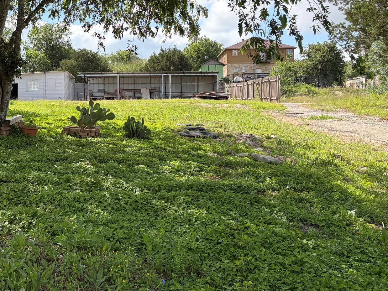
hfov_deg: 41.7
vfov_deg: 33.3
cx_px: 72
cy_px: 97
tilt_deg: +3.3
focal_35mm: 43
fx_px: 482
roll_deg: -0.4
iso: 64
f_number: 1.6
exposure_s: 1/2364
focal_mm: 5.96
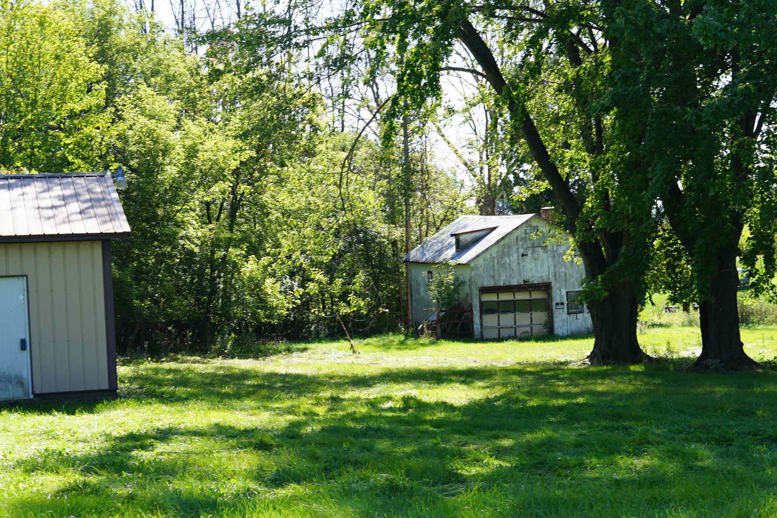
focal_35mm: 75
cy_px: 290
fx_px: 1619
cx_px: 556
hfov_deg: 26.7
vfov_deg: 18.2
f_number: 8
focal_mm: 52
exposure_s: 1/60
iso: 100
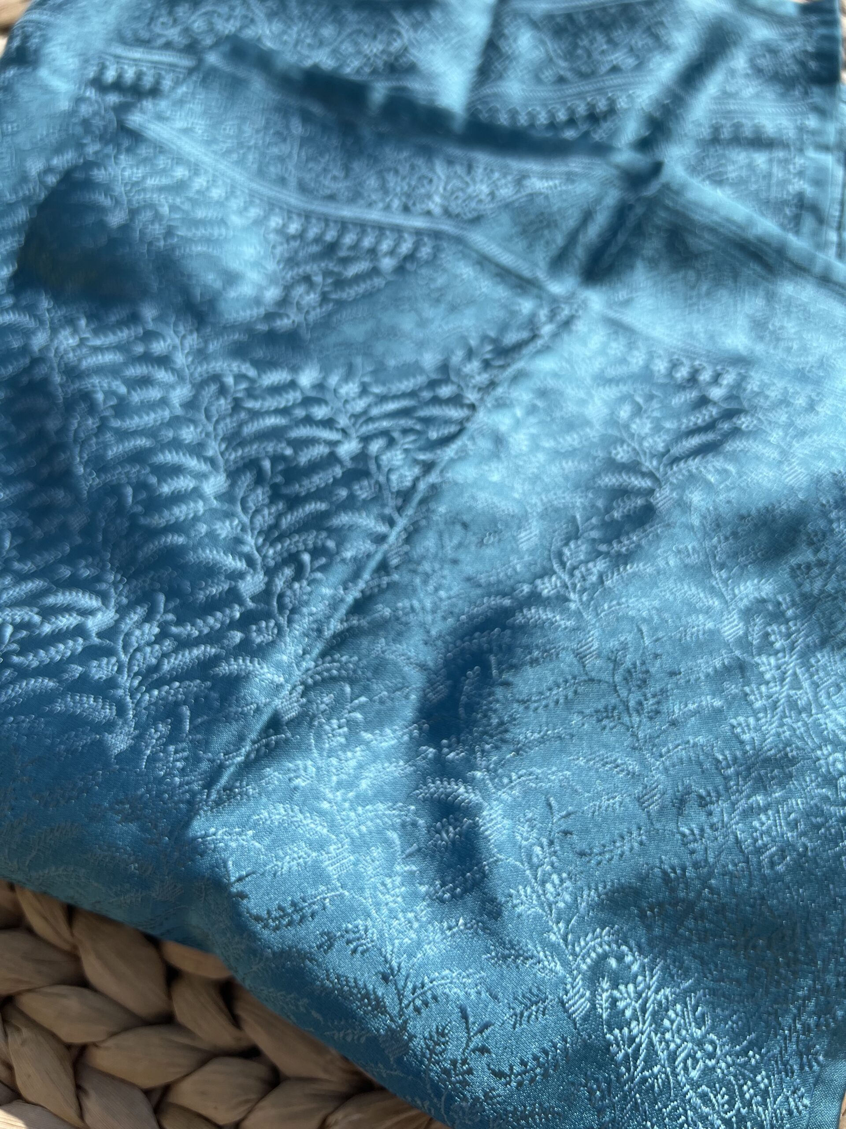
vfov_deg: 67.3
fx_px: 847
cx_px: 423
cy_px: 564
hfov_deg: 53.1
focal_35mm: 26
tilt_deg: -67.7
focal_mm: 5.7
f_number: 1.5
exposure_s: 1/5076
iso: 50
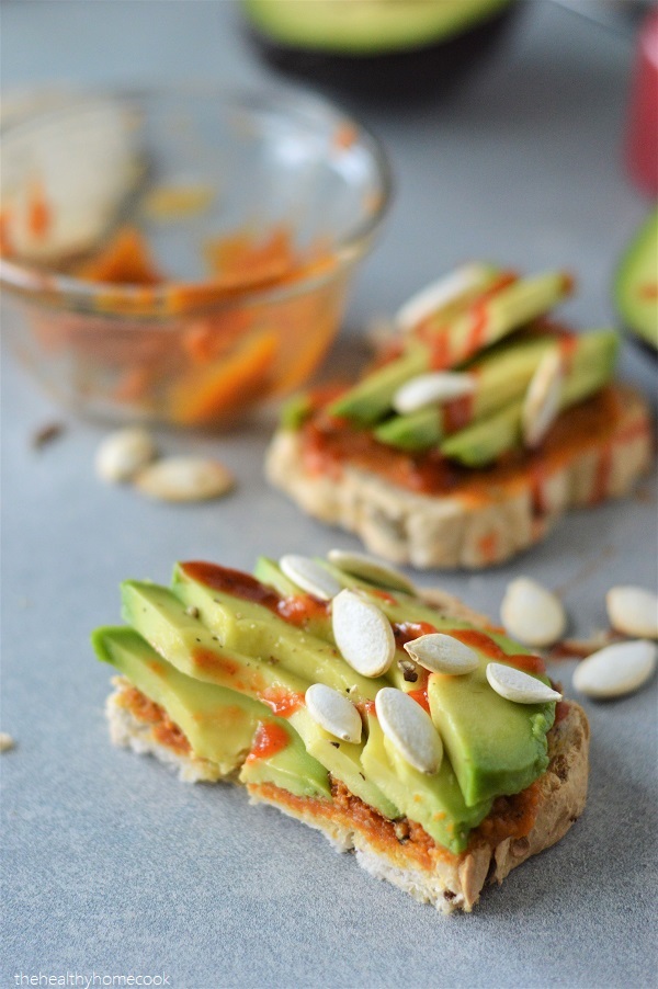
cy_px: 494
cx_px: 329
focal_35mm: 75
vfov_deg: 27.0
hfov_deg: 18.2
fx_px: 2059
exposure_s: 1/500
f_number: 2.8
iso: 900
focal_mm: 50
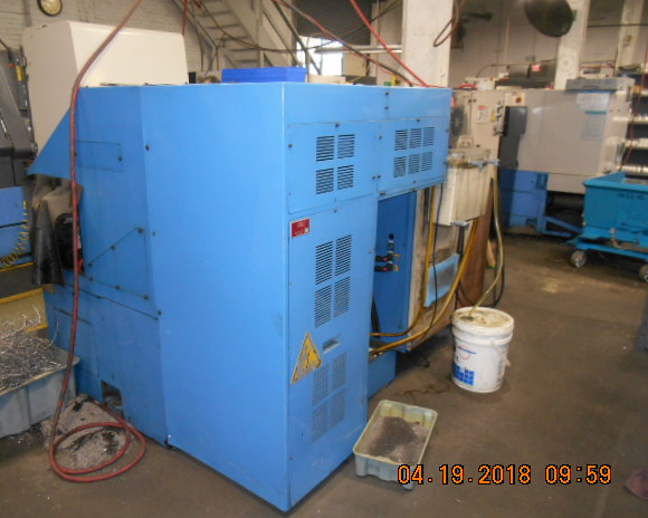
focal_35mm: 28
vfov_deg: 51.5
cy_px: 265
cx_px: 296
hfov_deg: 62.1
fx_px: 537
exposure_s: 1/25
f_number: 3.4
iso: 360
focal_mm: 4.7
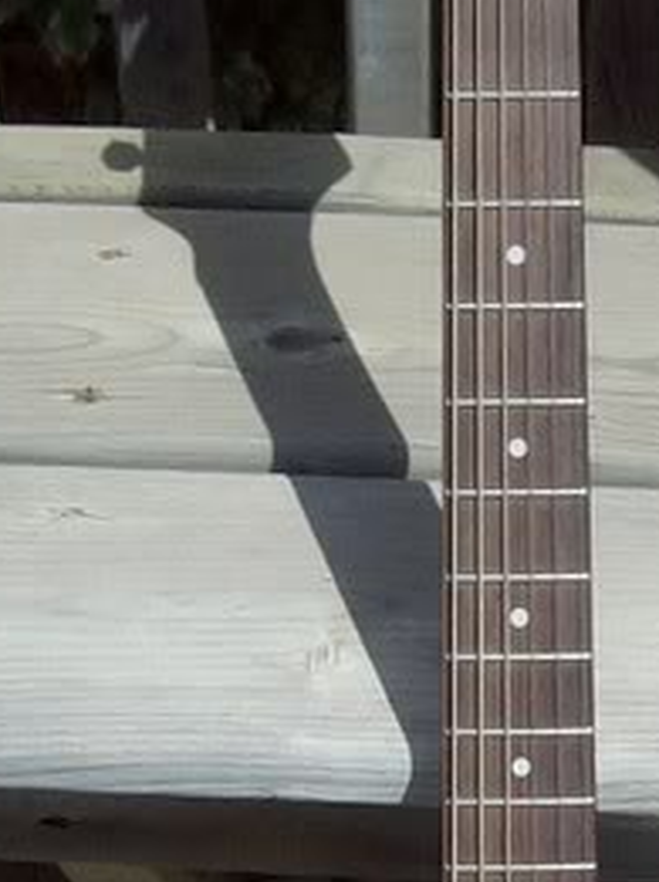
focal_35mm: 141
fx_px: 3588
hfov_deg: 10.5
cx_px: 539
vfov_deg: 13.9
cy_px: 754
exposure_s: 1/1195
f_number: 4.7
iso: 100
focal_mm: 6
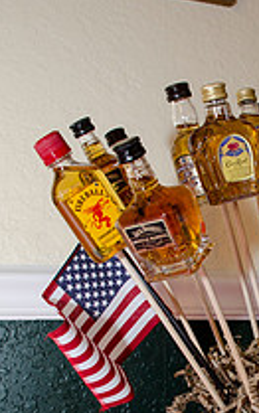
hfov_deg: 21.0
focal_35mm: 59
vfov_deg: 33.2
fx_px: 665
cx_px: 279
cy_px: 348
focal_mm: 18
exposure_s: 1/60
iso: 400
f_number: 5.6
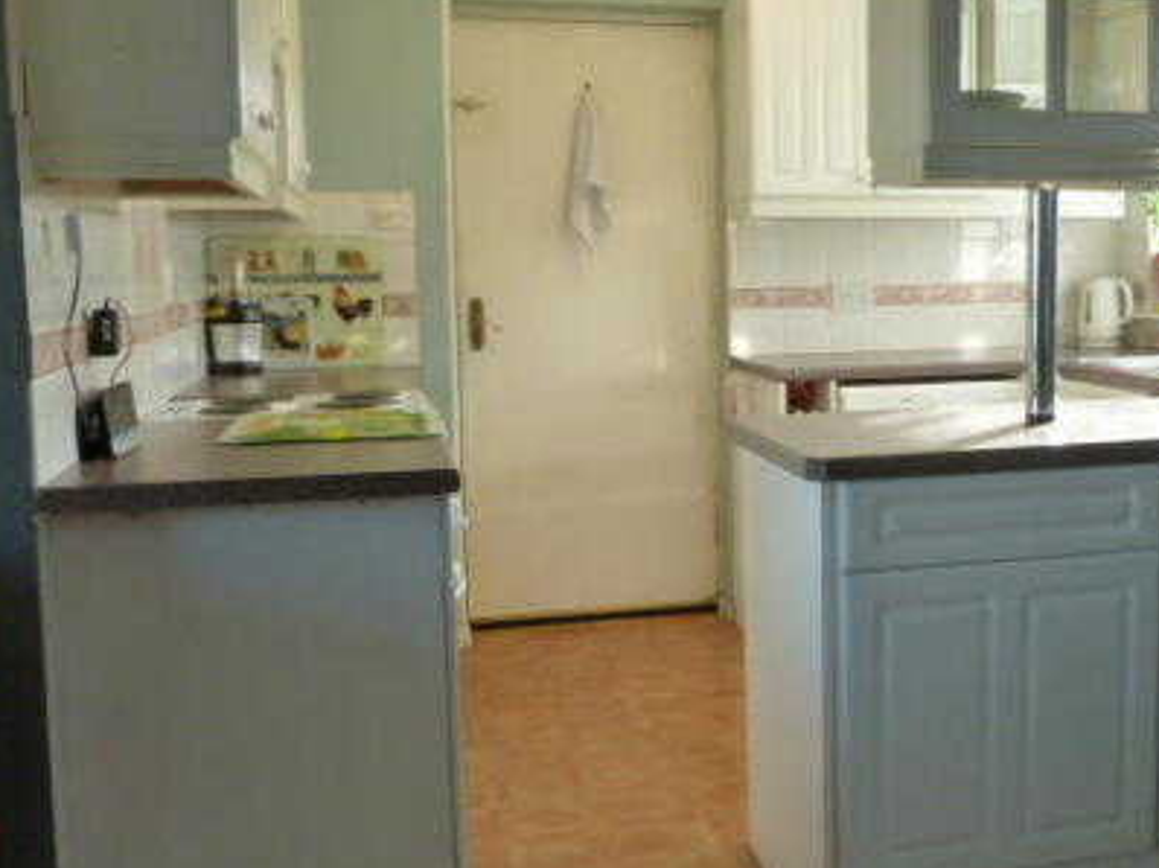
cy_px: 398
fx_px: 1372
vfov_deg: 35.1
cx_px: 840
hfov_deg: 44.6
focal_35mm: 41
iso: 320
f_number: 3.3
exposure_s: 1/60
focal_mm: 5
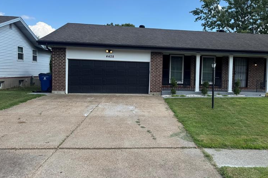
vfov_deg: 38.9
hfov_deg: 54.7
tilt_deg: -3.1
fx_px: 253
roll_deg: -1.4
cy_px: 86
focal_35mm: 34
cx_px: 179
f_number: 1.78
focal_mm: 6.76
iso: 80
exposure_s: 1/2415
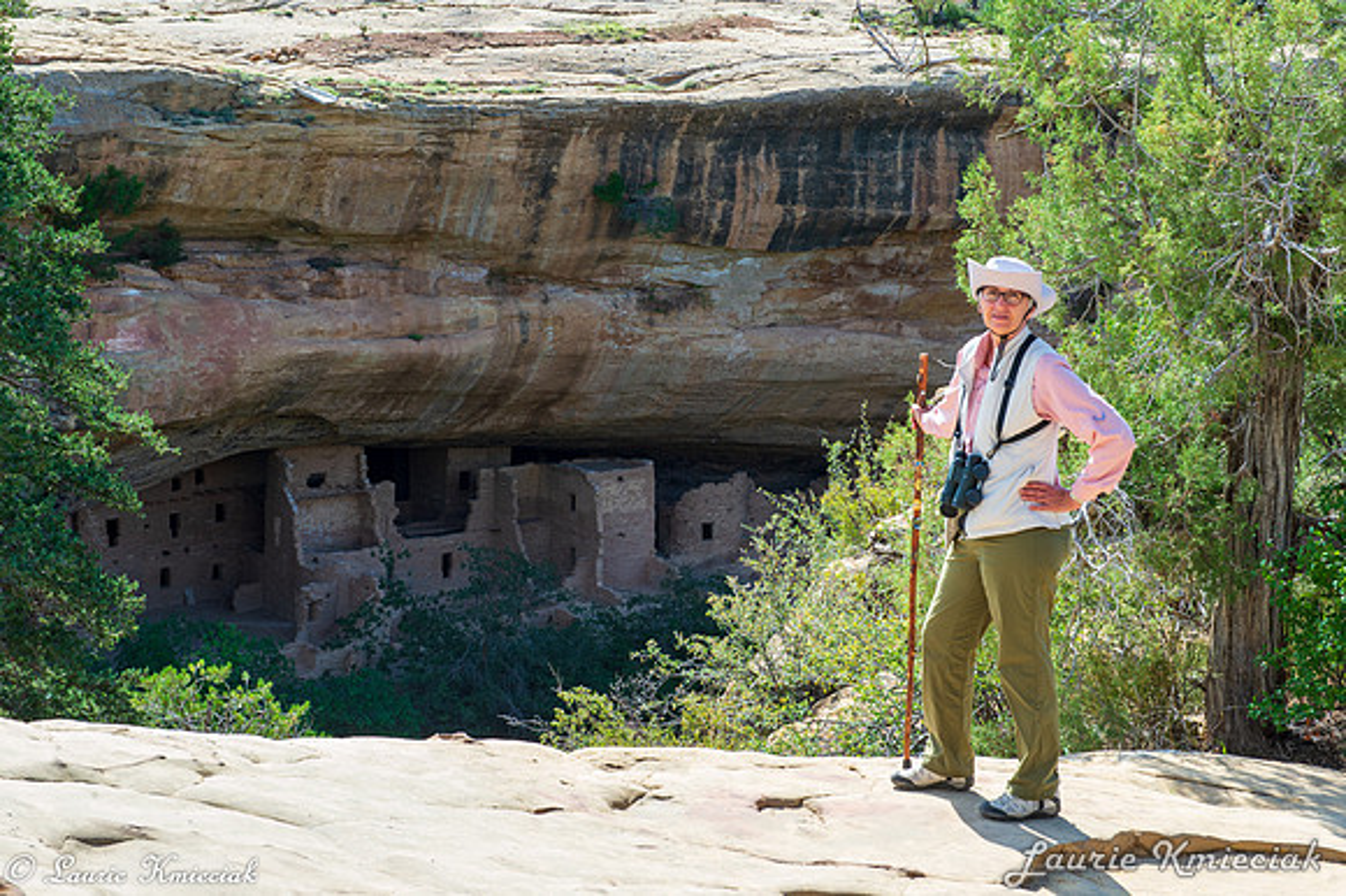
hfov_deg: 28.9
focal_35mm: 70
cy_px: 448
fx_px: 2616
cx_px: 673
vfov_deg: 19.4
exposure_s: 1/200
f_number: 14
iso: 640
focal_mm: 70
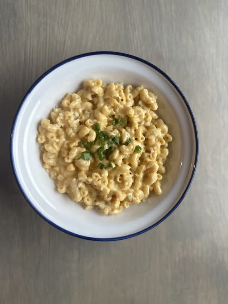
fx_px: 211
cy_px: 152
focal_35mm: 24
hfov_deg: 56.8
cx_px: 114
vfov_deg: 71.6
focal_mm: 6.86
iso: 64
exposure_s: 1/120
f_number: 1.78
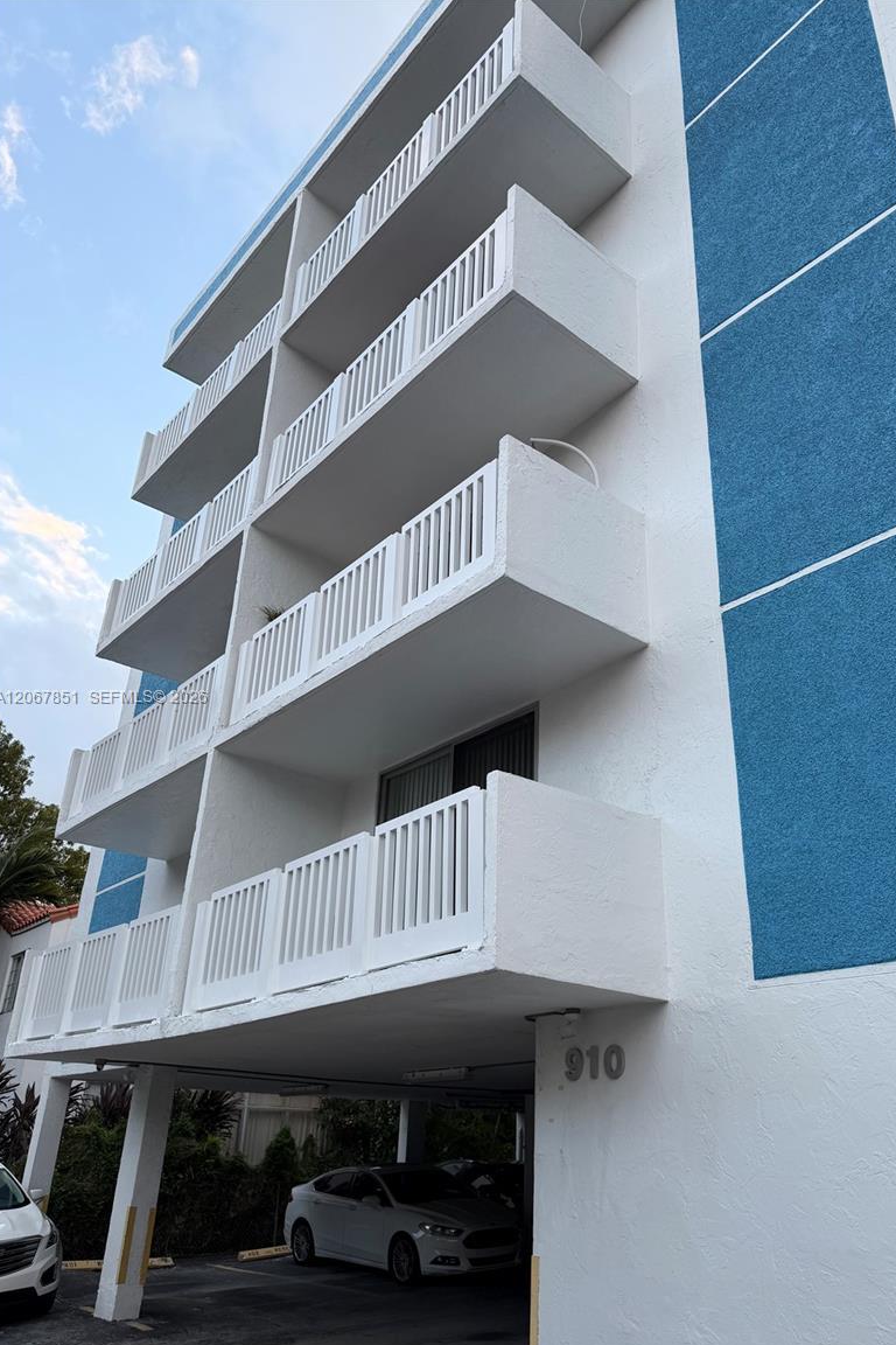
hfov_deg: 49.4
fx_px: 971
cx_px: 516
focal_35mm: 26
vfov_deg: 69.4
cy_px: 698
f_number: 1.78
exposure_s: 1/412
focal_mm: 6.76
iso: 80
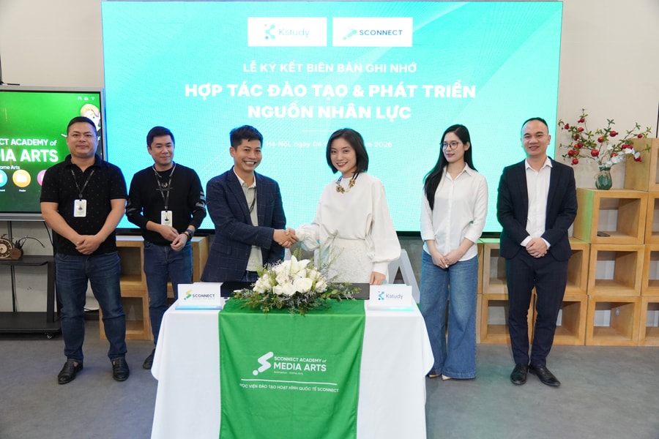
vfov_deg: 41.7
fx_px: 577
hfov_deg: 59.5
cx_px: 330
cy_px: 220
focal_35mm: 32
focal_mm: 21
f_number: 2.8
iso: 2000
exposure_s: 1/160
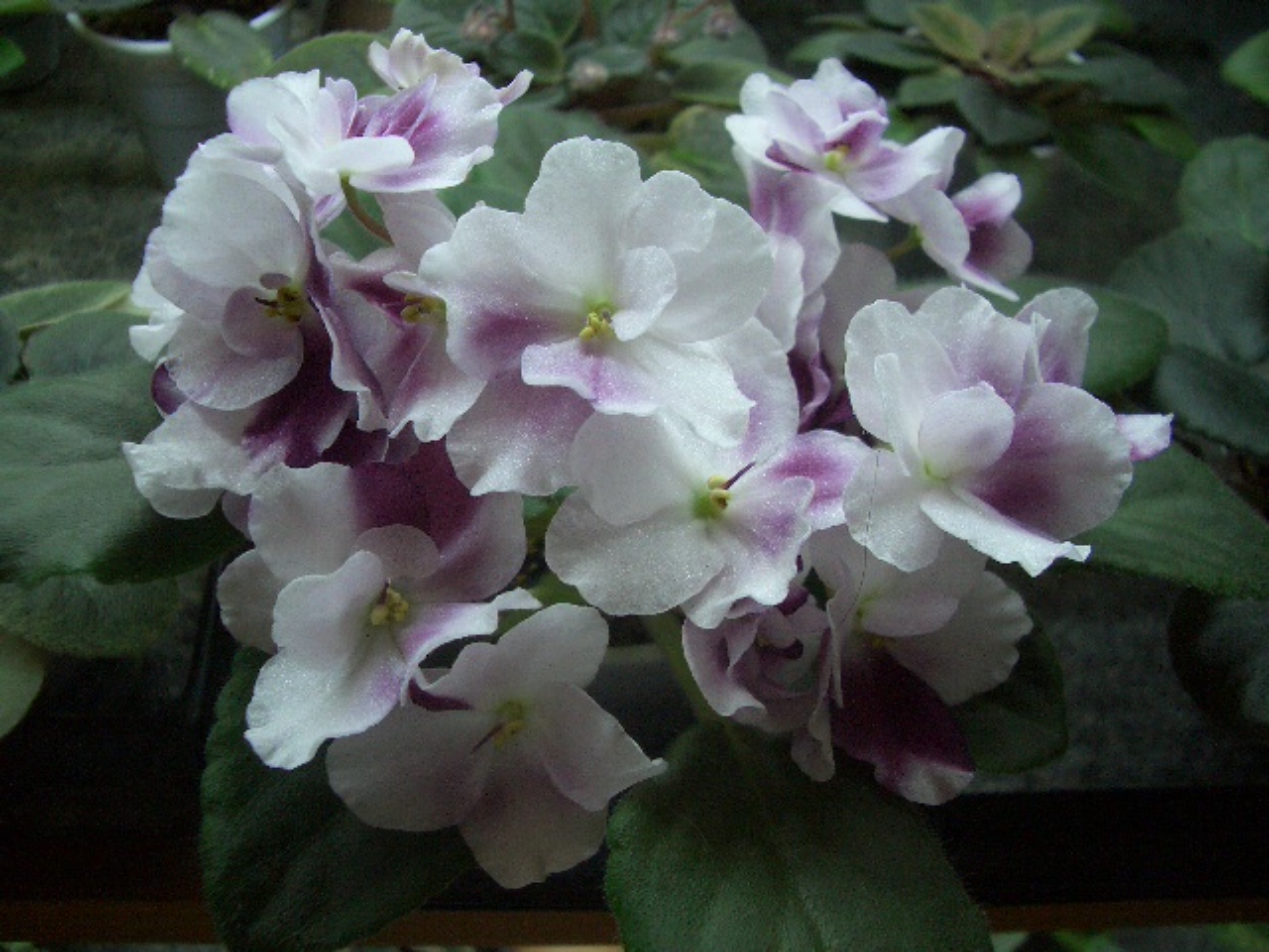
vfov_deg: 40.7
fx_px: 1283
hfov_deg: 52.6
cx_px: 634
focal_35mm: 35
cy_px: 476
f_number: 2.6
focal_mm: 5.8
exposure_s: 1/125
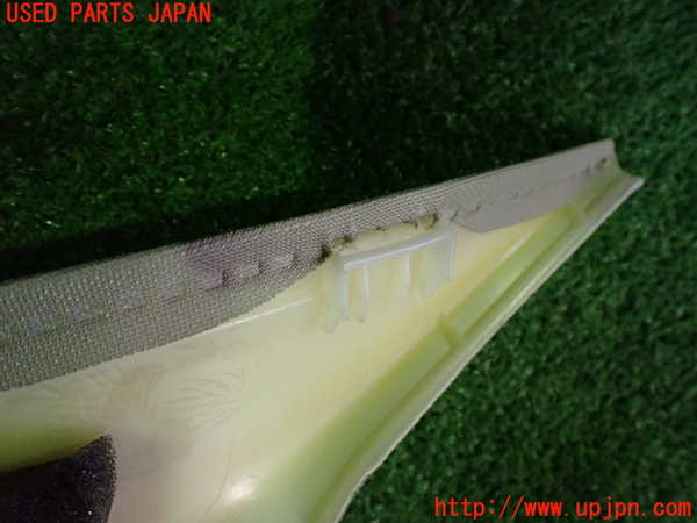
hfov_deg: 60.0
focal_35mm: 30
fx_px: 604
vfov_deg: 46.8
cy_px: 262
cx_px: 348
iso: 800
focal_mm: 5.4
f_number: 2.3
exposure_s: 1/100
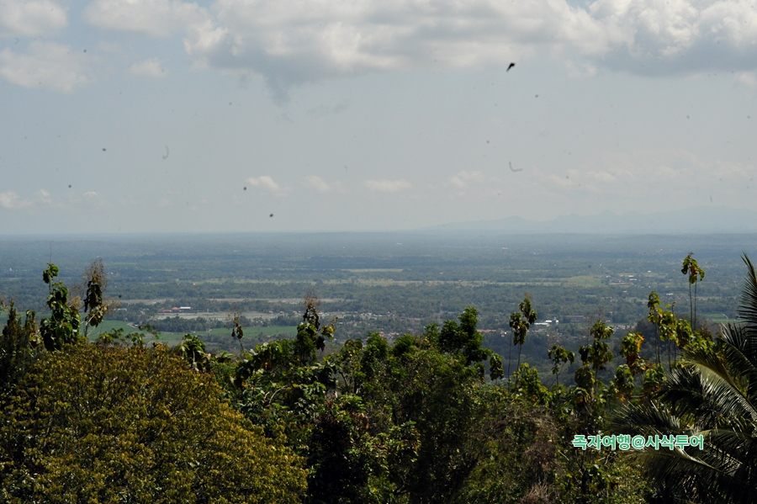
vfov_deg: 19.4
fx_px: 1471
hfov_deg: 28.9
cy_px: 252
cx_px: 378
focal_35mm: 70
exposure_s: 1/1600
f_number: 20
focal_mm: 70
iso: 2000
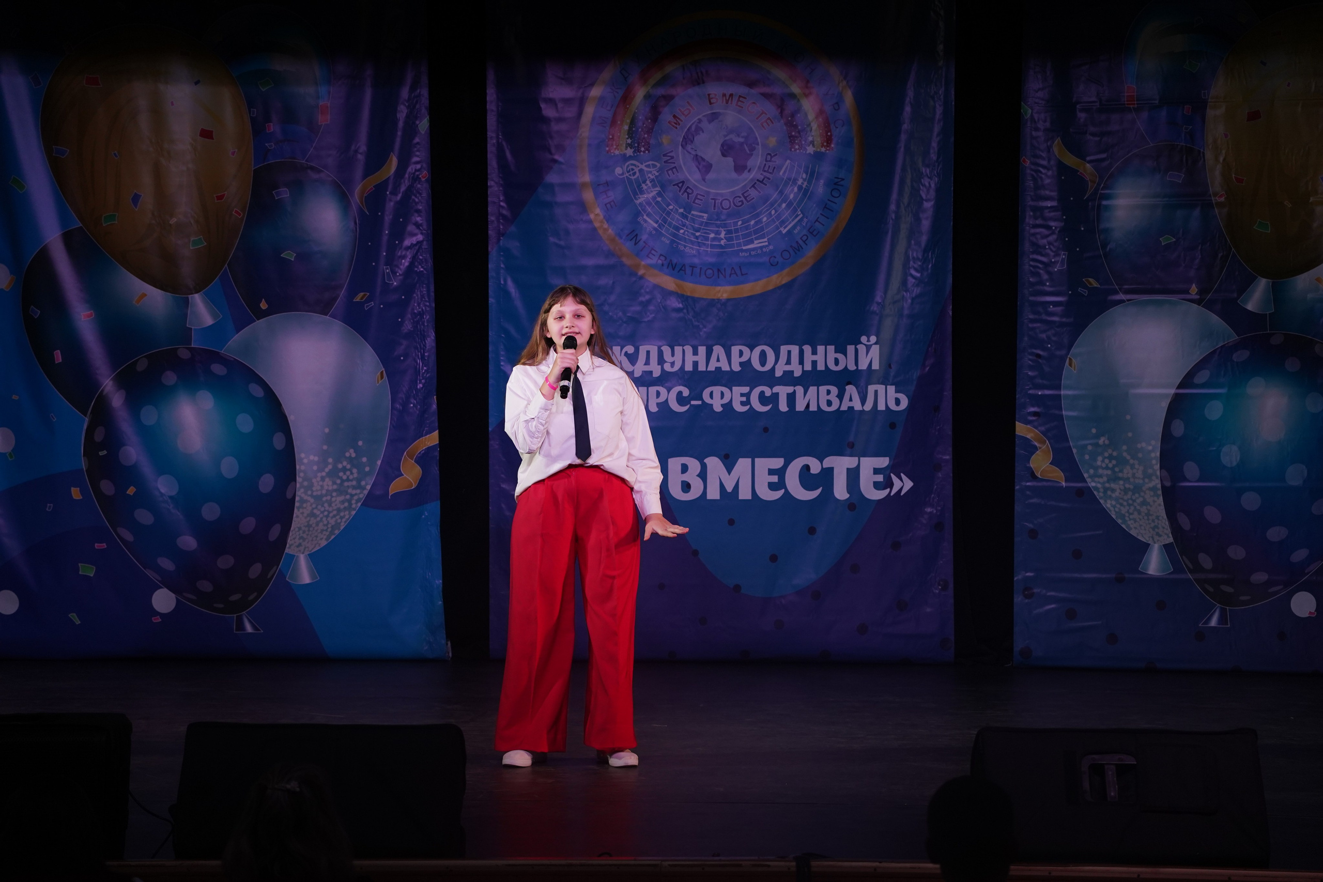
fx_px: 3895
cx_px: 662
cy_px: 441
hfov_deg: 19.3
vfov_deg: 12.9
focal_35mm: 106
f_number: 5.6
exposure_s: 1/250
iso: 1600
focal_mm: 106
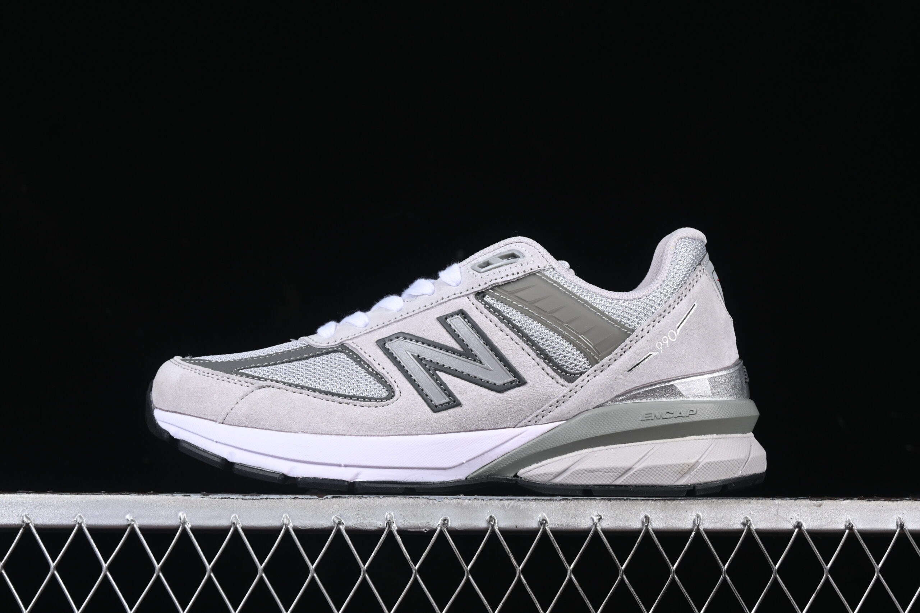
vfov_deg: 18.2
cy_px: 306
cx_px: 460
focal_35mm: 75
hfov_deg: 27.0
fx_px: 1917
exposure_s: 1/80
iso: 160
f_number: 8
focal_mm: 50
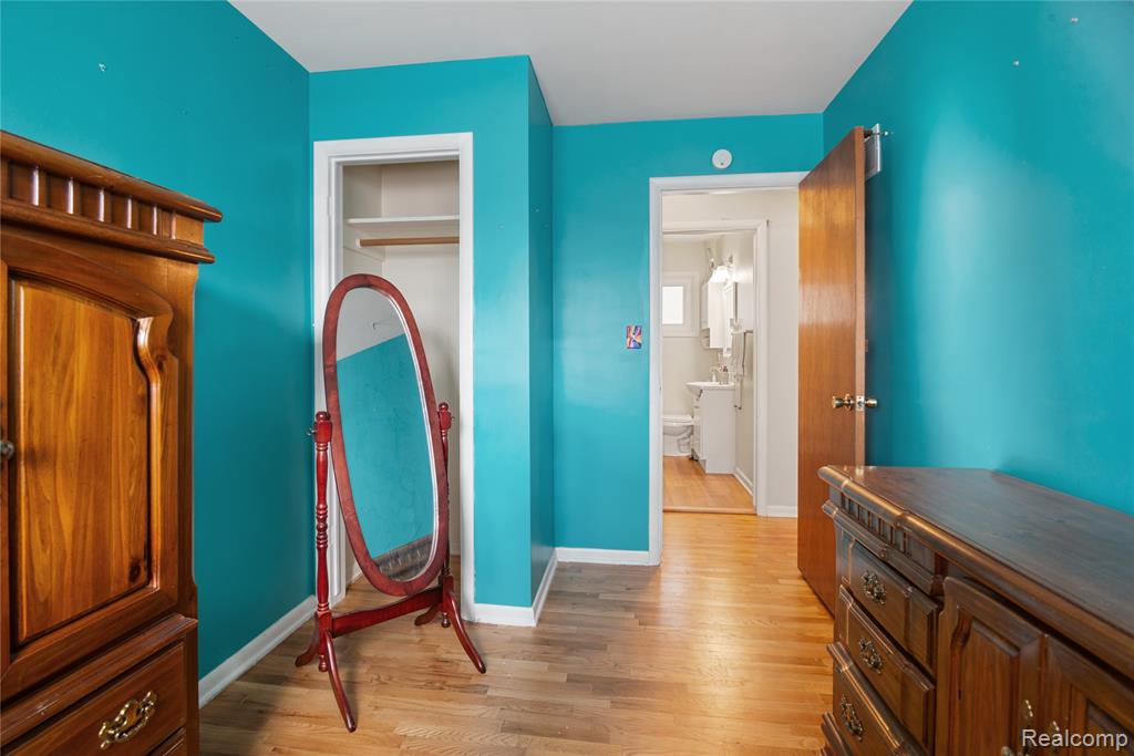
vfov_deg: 43.6
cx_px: 567
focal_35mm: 30
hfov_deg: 61.9
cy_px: 378
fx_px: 945
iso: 320
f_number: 9
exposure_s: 1/4
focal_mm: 30
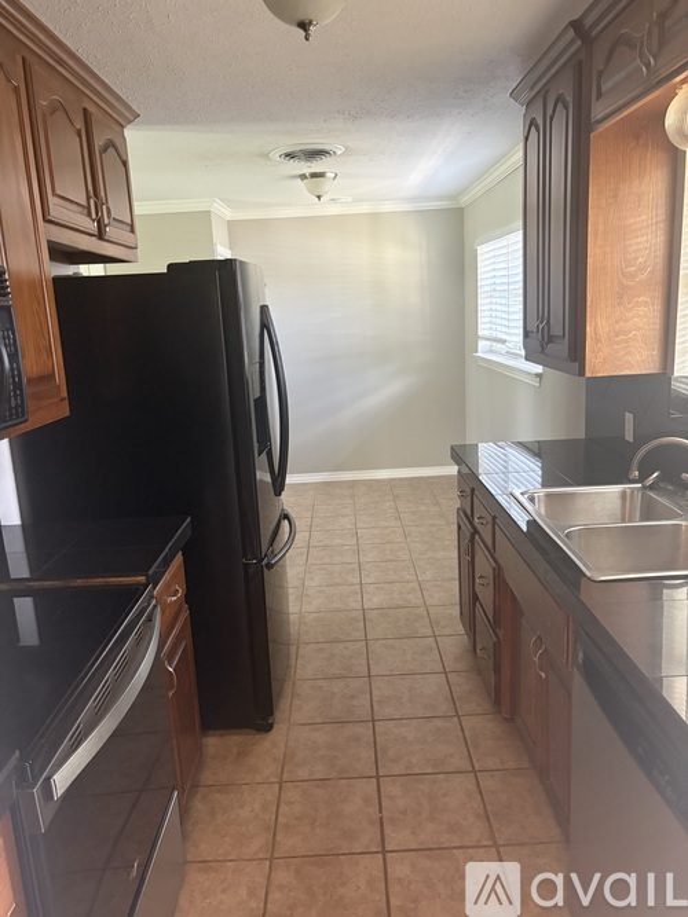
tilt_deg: -11.2
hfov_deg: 53.0
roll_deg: +3.0
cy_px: 458
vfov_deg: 67.3
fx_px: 689
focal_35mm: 26
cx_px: 344
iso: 400
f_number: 1.6
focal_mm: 5.96
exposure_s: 1/60
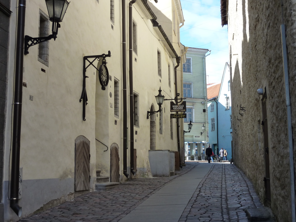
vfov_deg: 28.0
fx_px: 445
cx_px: 148
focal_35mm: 52
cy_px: 111
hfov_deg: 36.8
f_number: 3.8
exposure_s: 1/250
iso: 125
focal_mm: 8.5
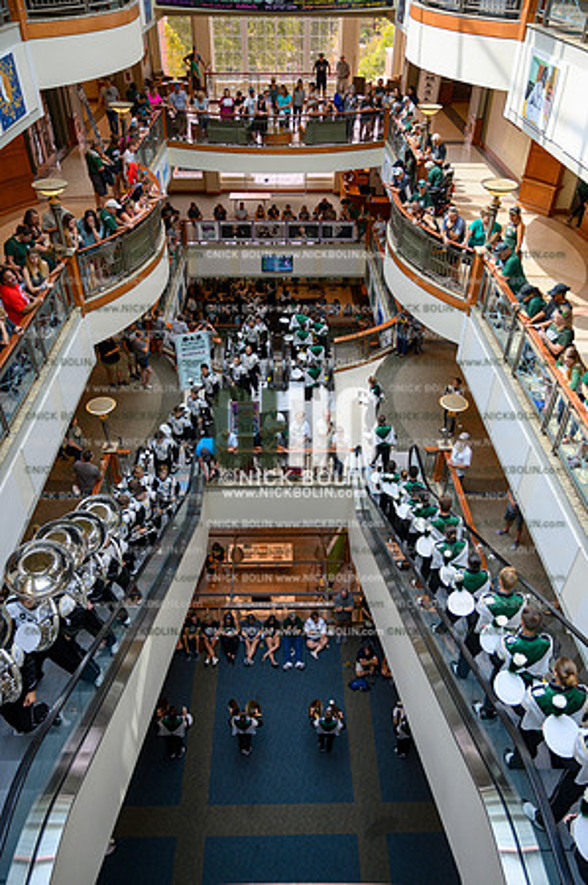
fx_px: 651
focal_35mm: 26
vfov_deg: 68.4
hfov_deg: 48.6
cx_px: 294
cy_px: 442
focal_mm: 26.5
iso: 800
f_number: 4
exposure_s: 1/800
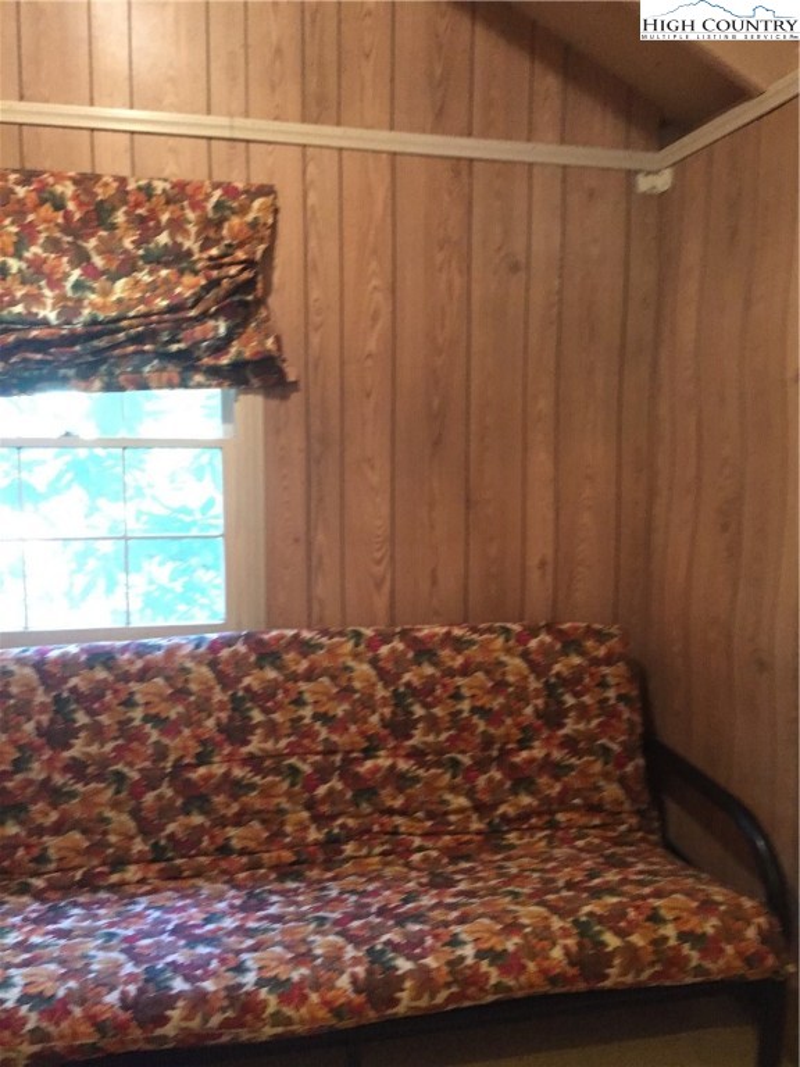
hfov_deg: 48.2
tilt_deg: -6.9
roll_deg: -0.2
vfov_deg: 61.7
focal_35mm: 29
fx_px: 894
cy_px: 534
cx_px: 400
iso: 320
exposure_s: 1/15
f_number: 2.2
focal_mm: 4.15
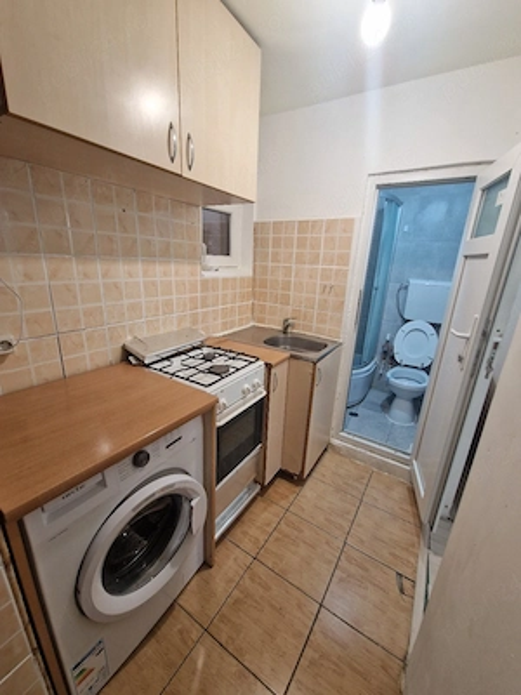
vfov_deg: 106.2
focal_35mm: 13
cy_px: 348
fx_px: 261
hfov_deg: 89.9
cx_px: 260
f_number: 2.2
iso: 160
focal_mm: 2.2
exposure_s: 1/50
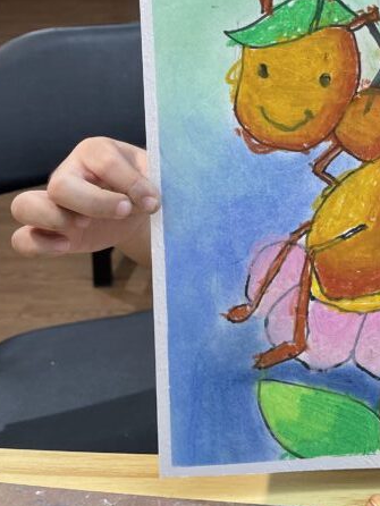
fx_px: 819
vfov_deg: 31.3
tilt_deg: -9.8
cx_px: 390
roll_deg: -0.2
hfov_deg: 24.8
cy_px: -18
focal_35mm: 56
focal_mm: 5.1
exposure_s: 1/100
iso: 50
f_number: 1.6
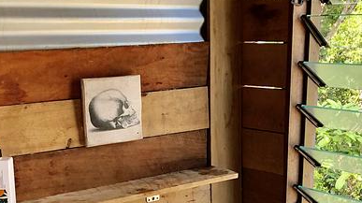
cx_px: 144
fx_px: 470
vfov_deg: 23.5
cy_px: 197
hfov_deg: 41.9
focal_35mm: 49
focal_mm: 4
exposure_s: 1/120
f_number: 1.8
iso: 64
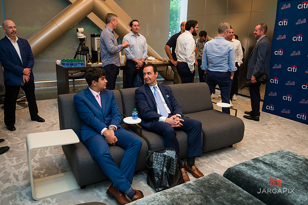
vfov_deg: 44.9
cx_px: 154
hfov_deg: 63.7
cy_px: 102
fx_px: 248
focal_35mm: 29
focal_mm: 29
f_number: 4
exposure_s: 1/200
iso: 400
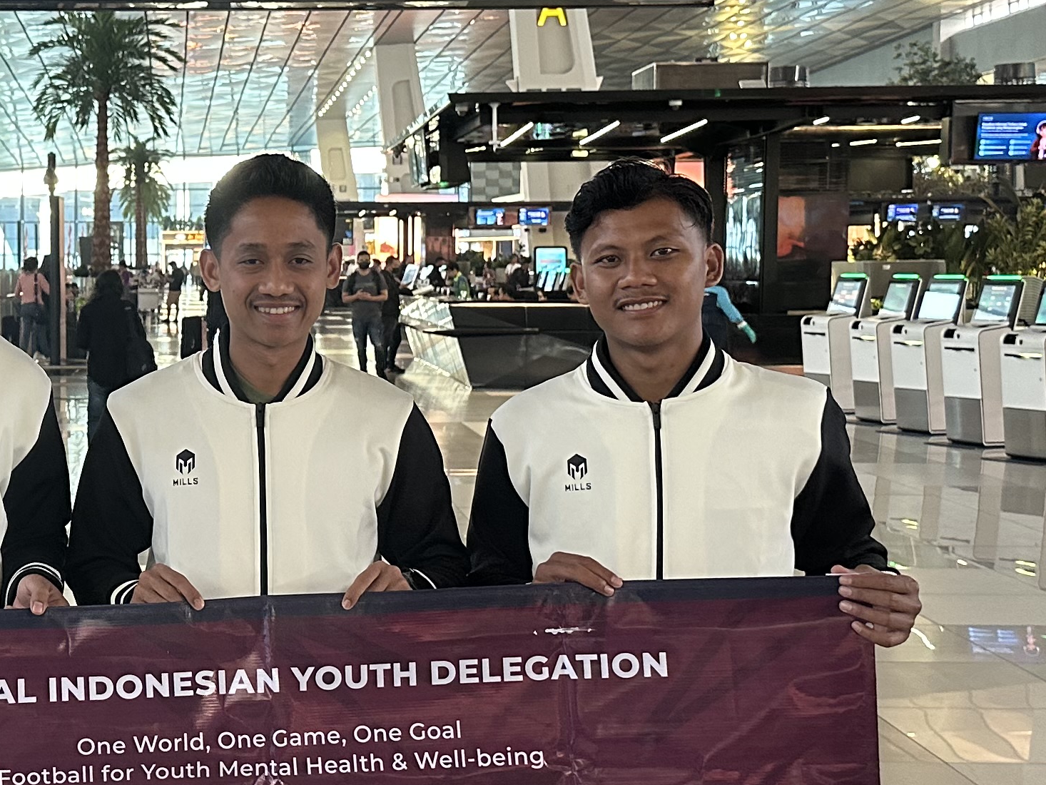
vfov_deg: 22.3
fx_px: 1995
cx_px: 190
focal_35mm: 66
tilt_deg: -3.8
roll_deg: -0.1
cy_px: 379
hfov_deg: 28.7
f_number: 1.78
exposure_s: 1/60
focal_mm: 6.86
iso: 320
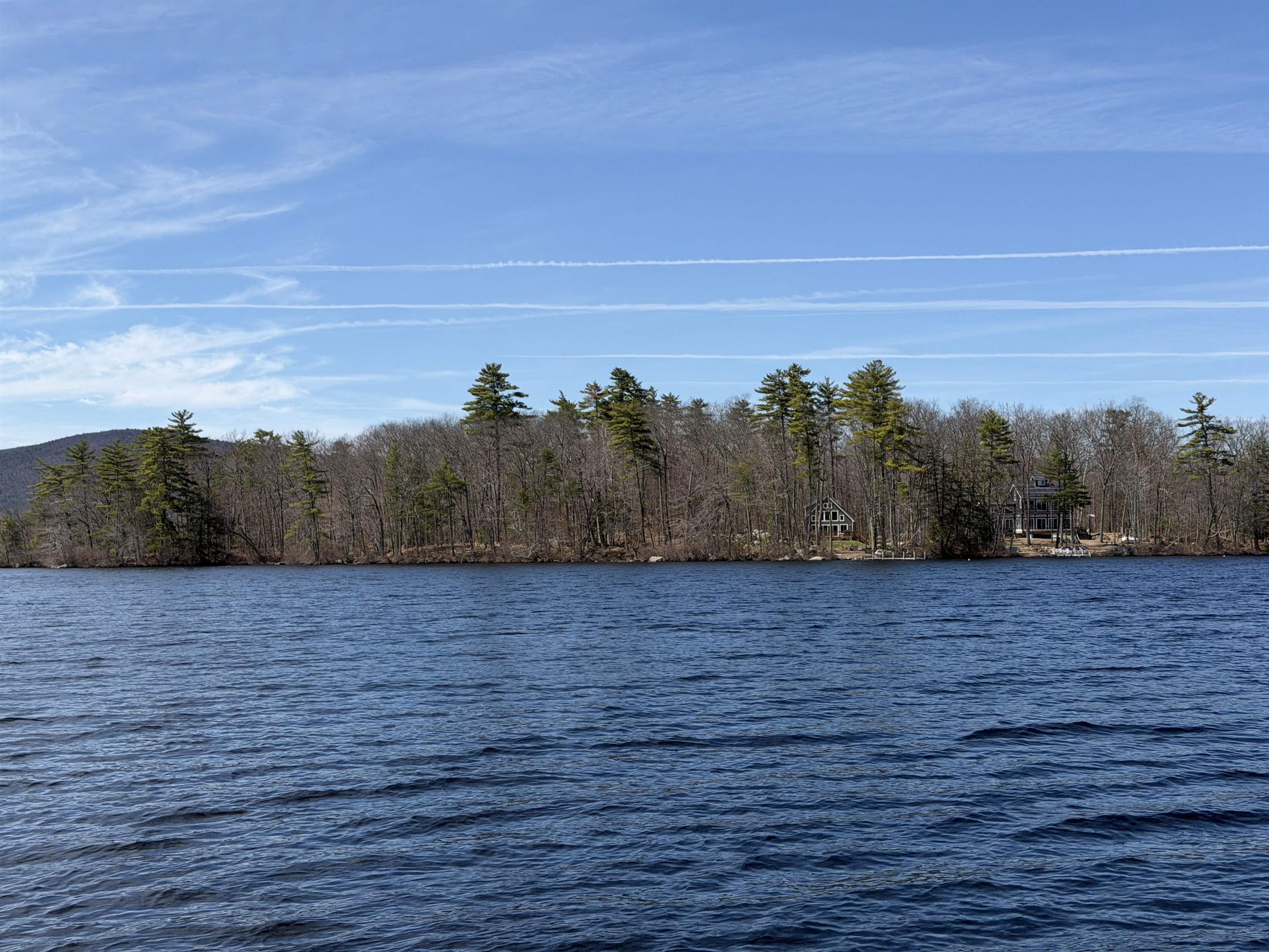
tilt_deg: +2.5
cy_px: 476
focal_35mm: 48
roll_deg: +1.0
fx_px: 1760
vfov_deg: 30.3
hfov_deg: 39.7
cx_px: 634
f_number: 1.78
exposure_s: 1/5587
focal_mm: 6.76
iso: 64
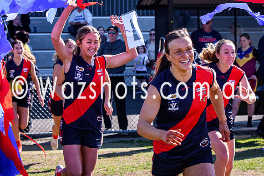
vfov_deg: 9.1
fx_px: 1105
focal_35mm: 151
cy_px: 79
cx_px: 182
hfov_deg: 13.6
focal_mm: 70
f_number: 5.6
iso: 360
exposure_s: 1/1600
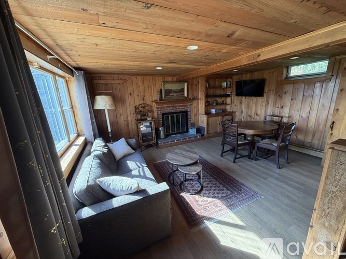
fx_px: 140
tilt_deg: -13.7
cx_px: 173
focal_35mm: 14
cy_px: 130
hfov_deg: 102.1
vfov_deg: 85.7
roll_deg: +2.5
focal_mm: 2.22
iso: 160
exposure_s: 1/121
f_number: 2.2
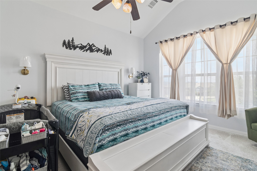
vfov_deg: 72.0
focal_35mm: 16
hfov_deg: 95.0
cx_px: 128
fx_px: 118
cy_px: 86
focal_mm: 11
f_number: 8
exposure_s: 1/40
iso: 250
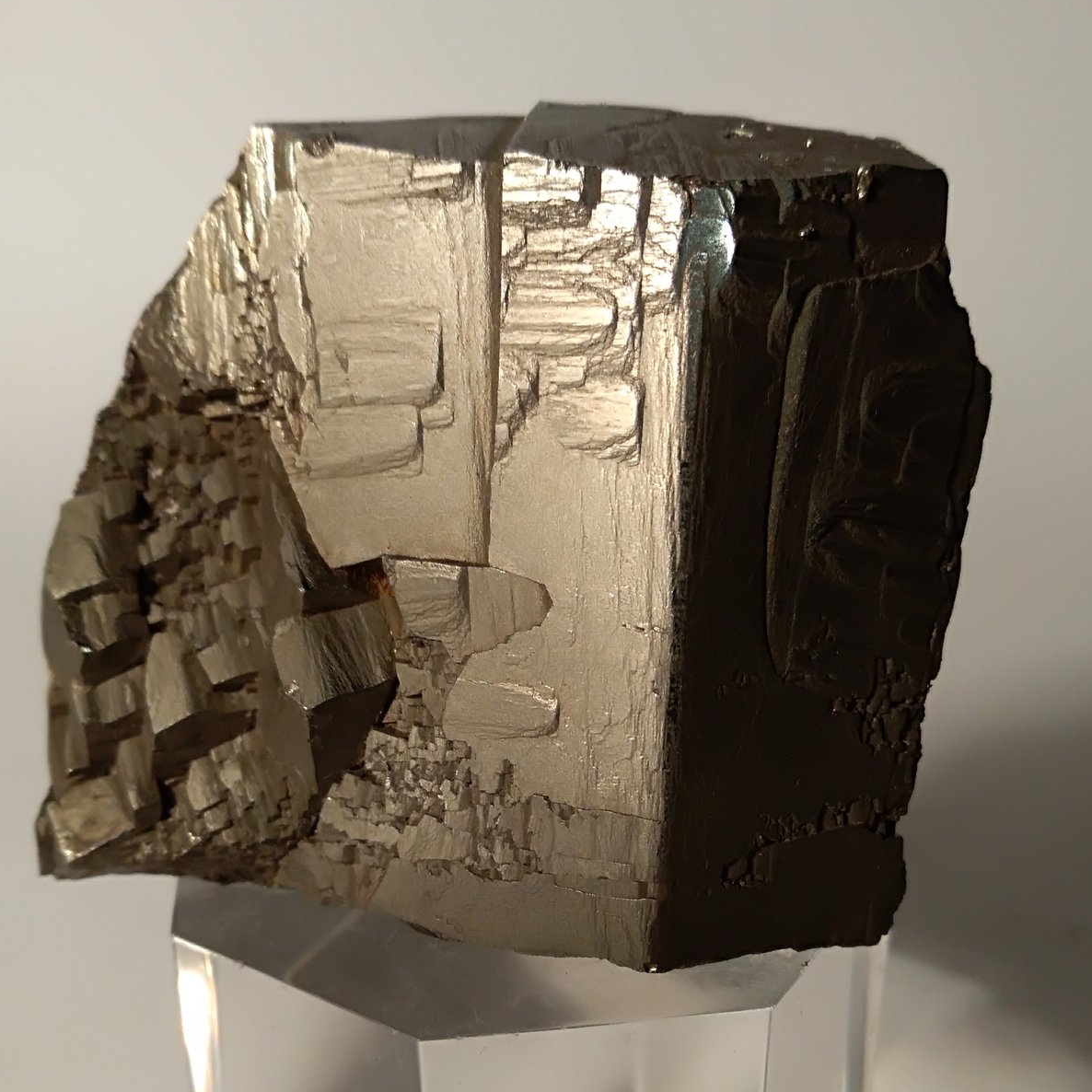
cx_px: 550
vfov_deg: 51.9
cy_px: 694
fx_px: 1106
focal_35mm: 31
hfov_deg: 52.5
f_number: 2
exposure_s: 1/33.3
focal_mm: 3.54
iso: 173
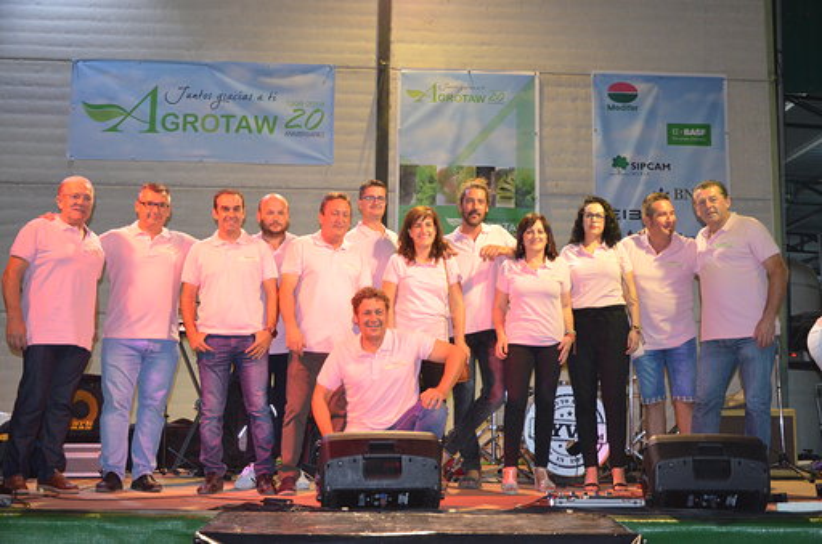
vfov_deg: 31.7
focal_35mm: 42
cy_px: 272
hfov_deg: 46.5
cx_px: 411
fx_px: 957
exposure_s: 1/60
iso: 2200
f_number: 4
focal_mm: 28
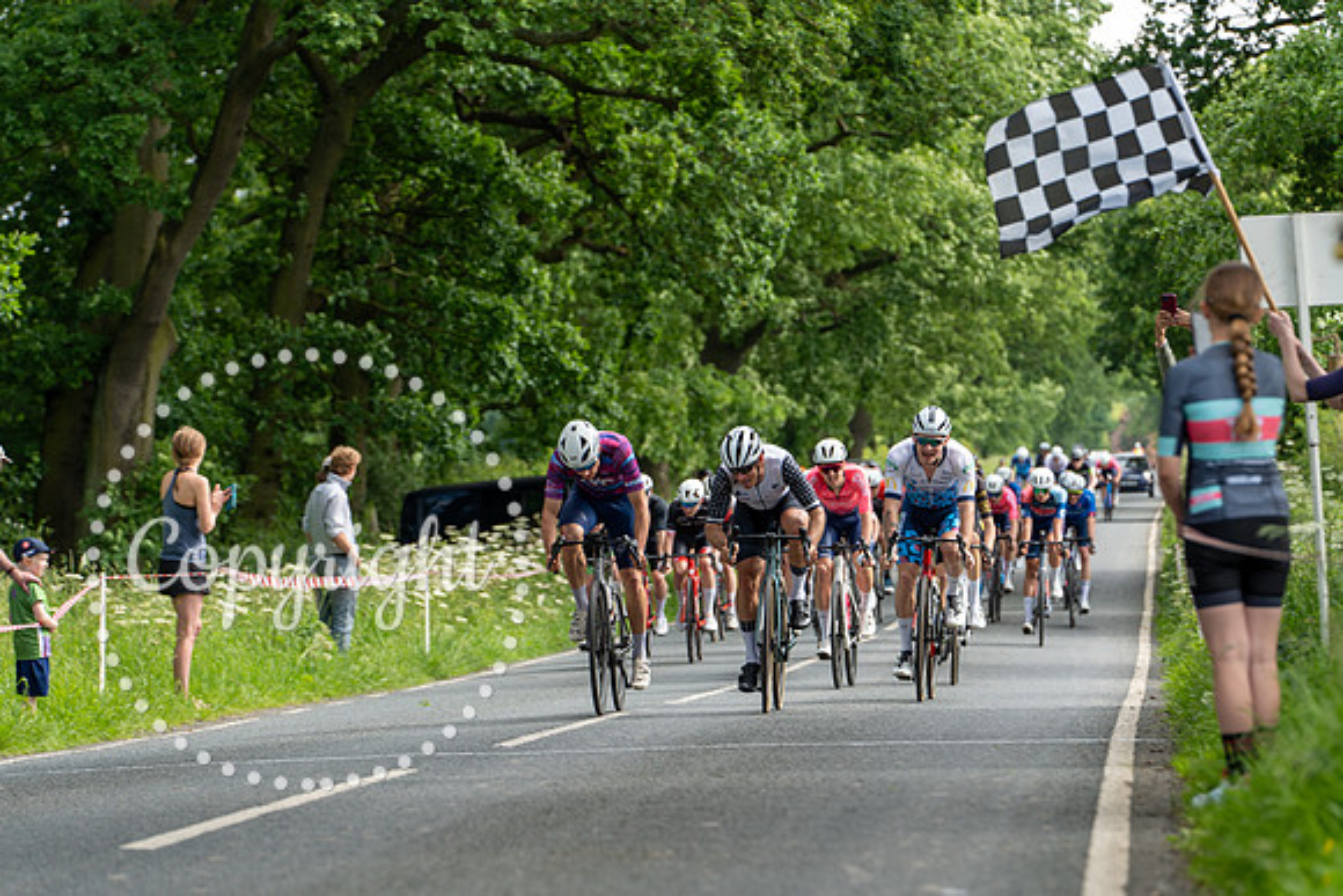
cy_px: 448
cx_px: 672
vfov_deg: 8.9
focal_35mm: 155
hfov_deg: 13.2
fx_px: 5783
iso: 100
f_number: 4.5
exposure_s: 1/200
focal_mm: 155
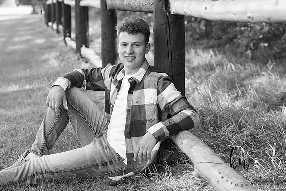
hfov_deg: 23.9
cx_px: 143
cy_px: 96
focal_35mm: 85
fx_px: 675
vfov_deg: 16.1
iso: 400
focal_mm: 85
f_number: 5
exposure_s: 1/200
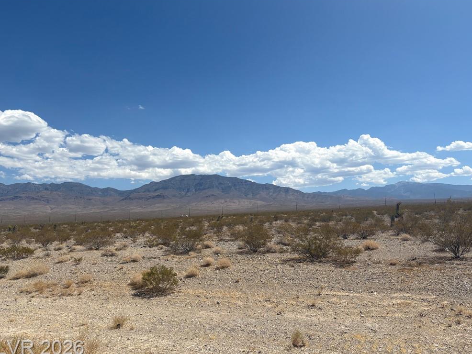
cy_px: 178
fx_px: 368
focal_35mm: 27
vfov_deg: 51.4
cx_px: 237
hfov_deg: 65.3
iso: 50
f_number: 1.6
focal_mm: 5.96
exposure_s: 1/6329
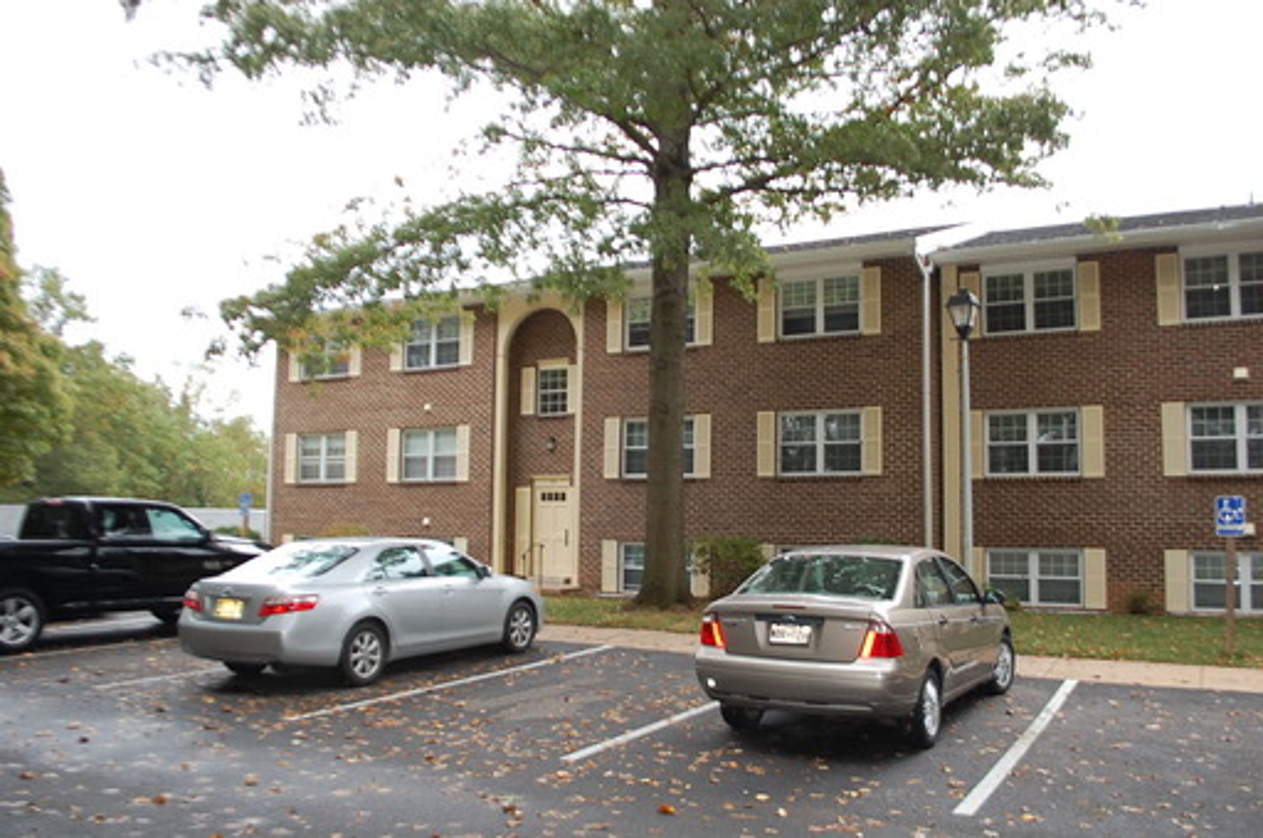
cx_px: 632
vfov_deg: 43.5
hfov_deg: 62.0
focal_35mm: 30
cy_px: 419
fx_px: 1051
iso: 400
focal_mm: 20
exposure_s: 1/320
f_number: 3.8
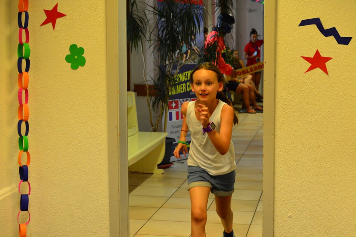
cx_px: 213
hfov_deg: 31.1
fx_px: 639
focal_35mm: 65
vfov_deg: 21.0
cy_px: 104
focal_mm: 35
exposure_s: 1/125
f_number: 3.2
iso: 1600
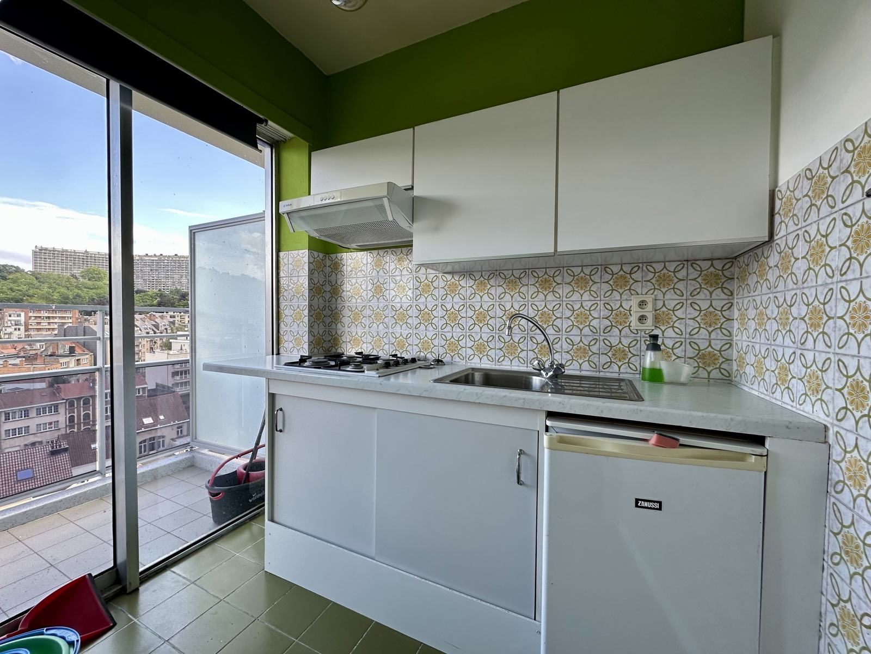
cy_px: 327
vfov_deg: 85.7
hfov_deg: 102.1
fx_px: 352
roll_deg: -0.2
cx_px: 436
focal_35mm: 14
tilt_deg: -0.5
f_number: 2.2
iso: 40
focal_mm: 2.22
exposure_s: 1/186
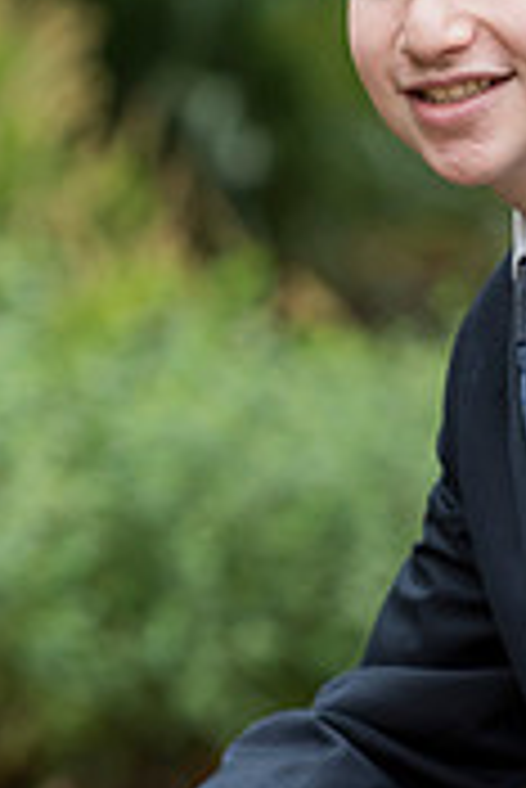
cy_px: 482
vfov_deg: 5.3
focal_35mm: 385
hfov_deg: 3.6
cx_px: 486
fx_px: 8421
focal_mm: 150
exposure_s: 1/500
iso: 400
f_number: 3.5
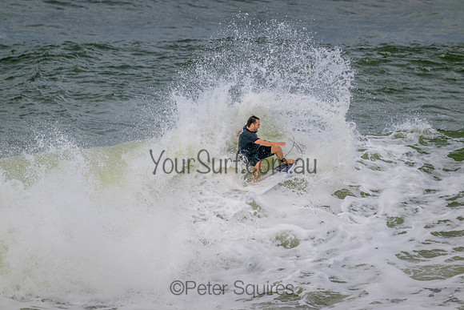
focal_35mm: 800
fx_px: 10313
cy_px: 155
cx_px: 232
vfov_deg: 1.7
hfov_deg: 2.6
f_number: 11
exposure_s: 1/2000
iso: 450
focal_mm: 800
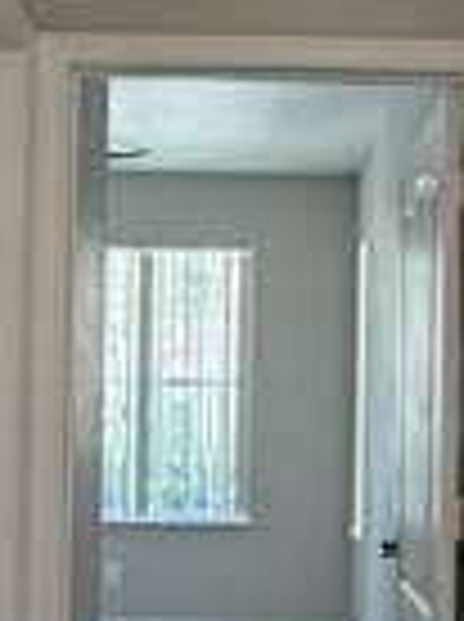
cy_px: 396
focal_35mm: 65
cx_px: 270
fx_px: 1165
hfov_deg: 22.5
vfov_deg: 29.7
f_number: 2.2
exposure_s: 1/60
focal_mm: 2.22
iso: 250
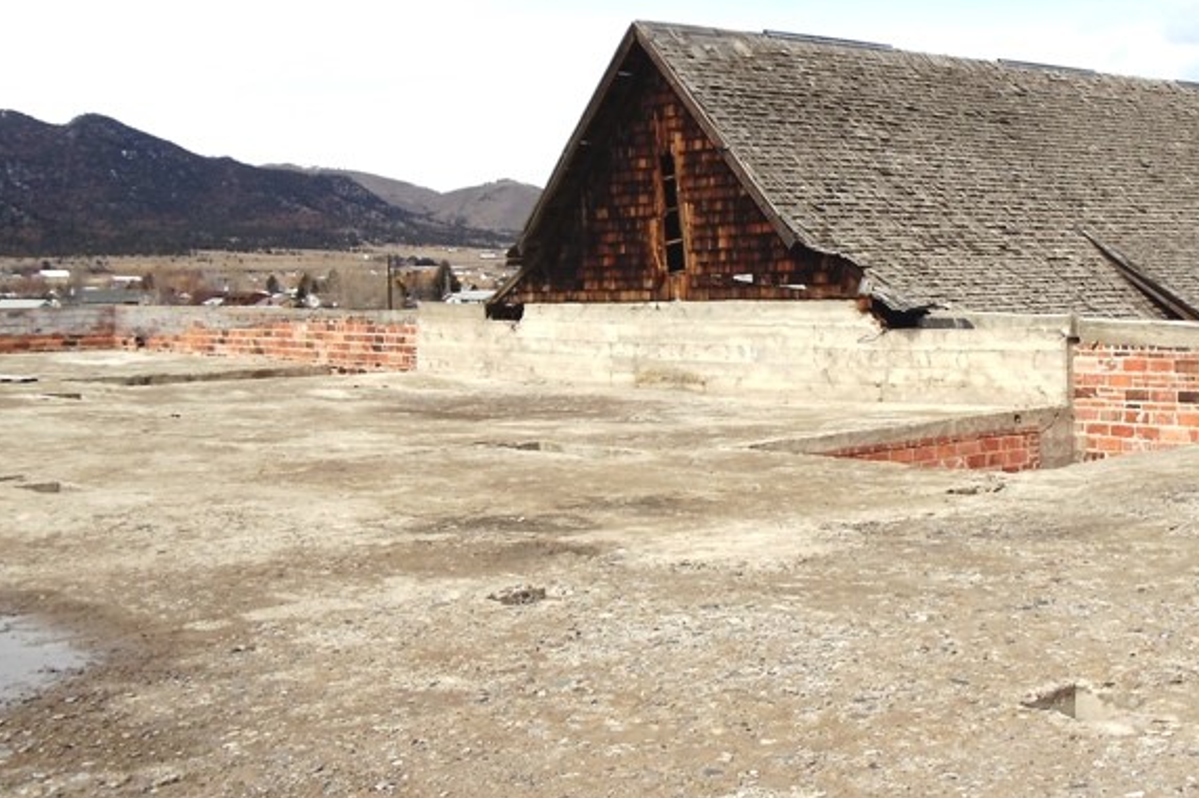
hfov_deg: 27.8
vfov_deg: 18.9
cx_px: 864
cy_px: 374
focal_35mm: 72
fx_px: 2397
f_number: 7.1
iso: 80
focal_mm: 6
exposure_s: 1/320
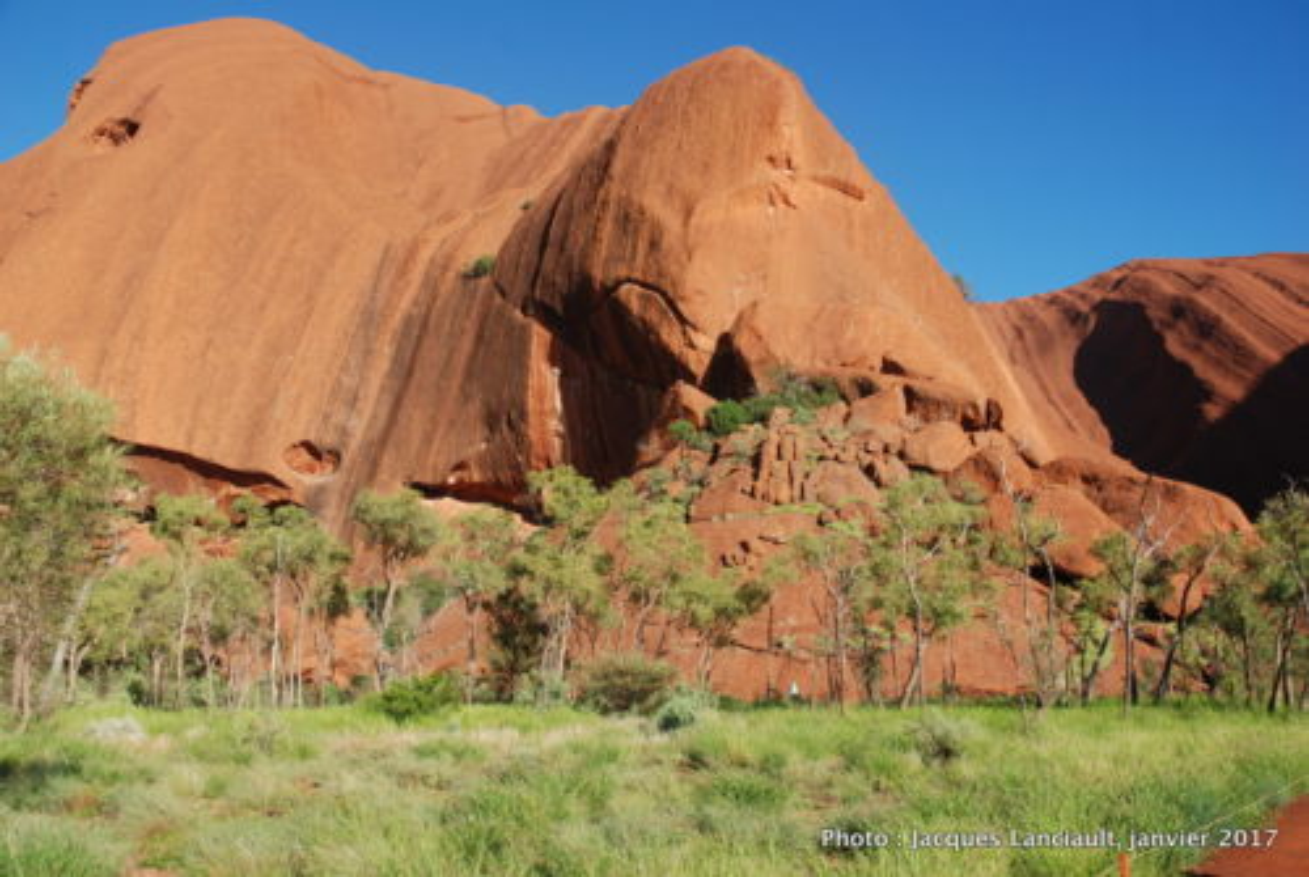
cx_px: 654
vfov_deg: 48.1
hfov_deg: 67.3
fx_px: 983
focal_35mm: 27
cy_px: 438
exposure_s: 1/200
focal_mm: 18
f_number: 7.1
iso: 100
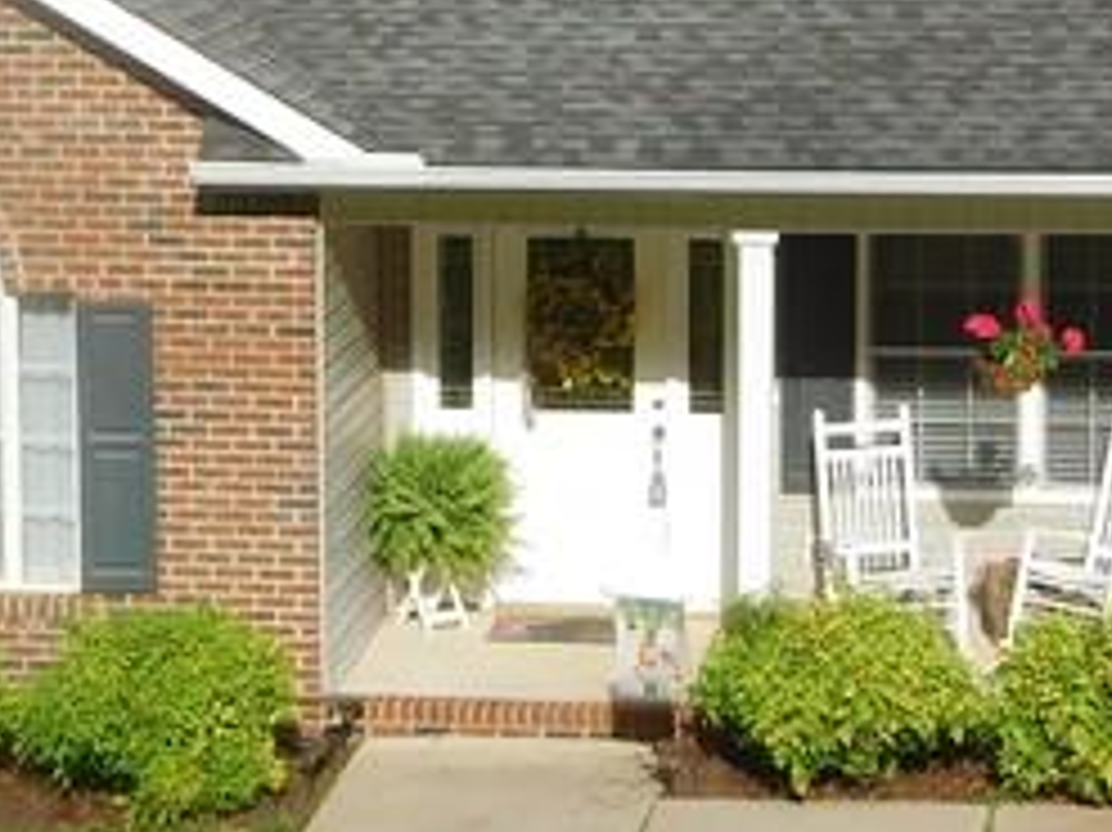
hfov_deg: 13.6
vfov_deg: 10.2
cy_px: 450
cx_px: 635
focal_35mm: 145
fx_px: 4656
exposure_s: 1/400
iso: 125
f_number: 7.6
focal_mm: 6.2
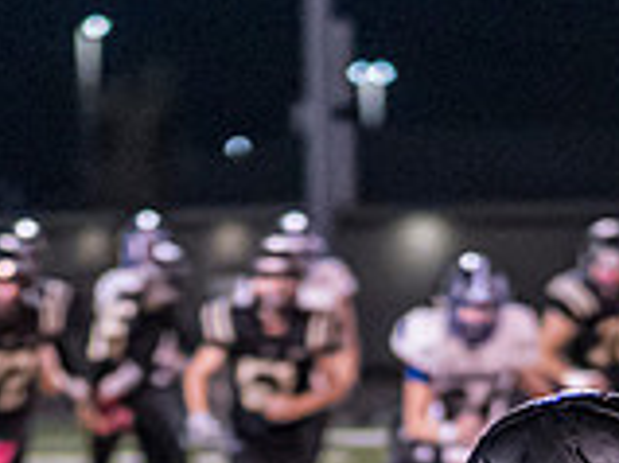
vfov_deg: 4.5
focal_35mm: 329
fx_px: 5879
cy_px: 737
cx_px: 374
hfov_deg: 6.0
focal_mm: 45
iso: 4000
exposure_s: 1/1250
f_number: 1.2
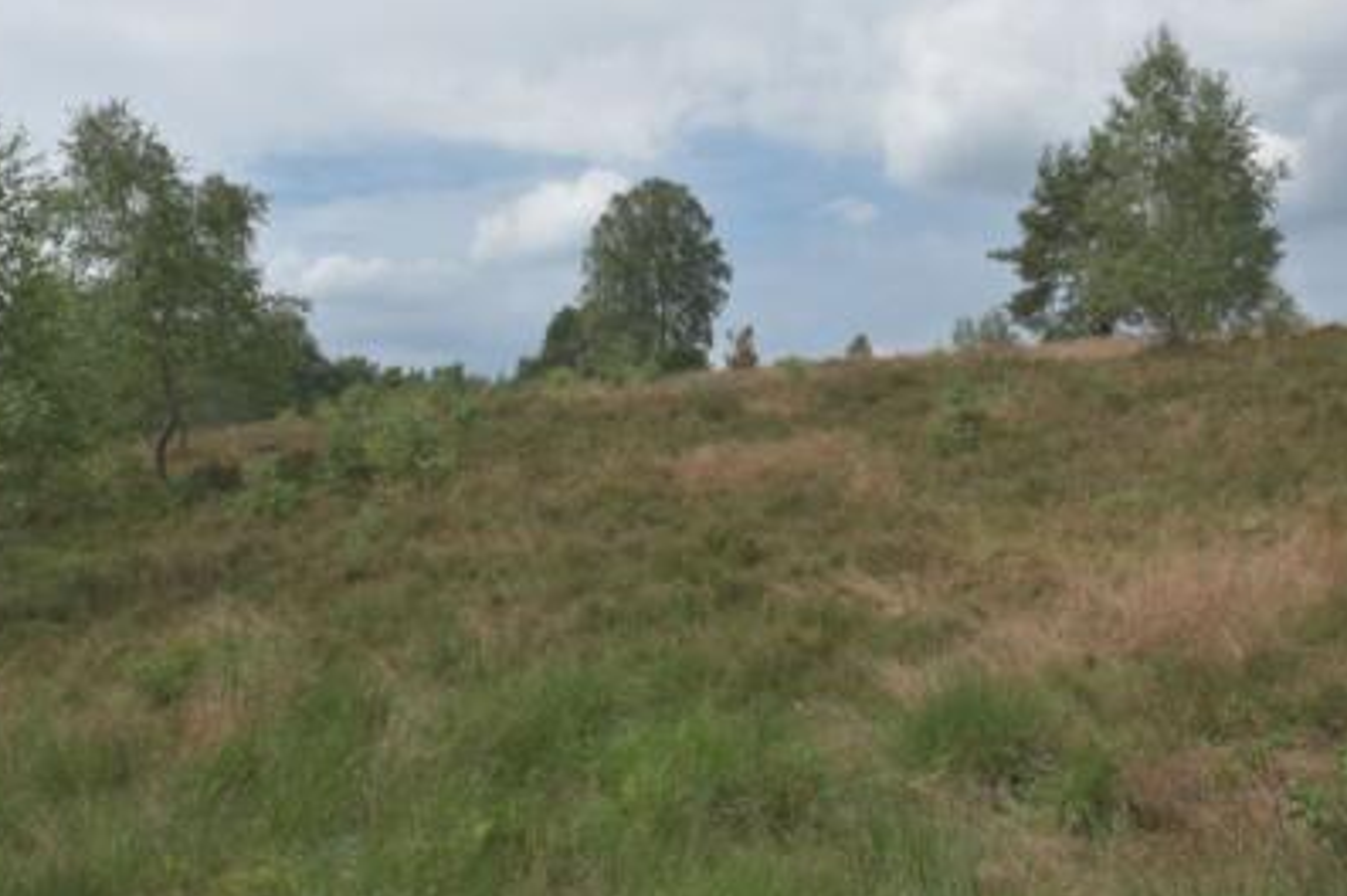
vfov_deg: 38.8
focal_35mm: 34
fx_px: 1271
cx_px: 743
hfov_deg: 55.7
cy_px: 389
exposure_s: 1/2000
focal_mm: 18
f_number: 13
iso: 1600
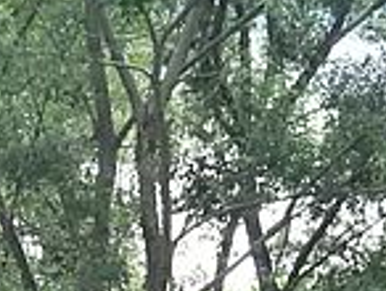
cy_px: 680
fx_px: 11314
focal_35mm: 1013
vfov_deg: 1.5
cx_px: -169
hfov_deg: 2.0
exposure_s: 1/1600
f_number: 4.5
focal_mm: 33
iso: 1600
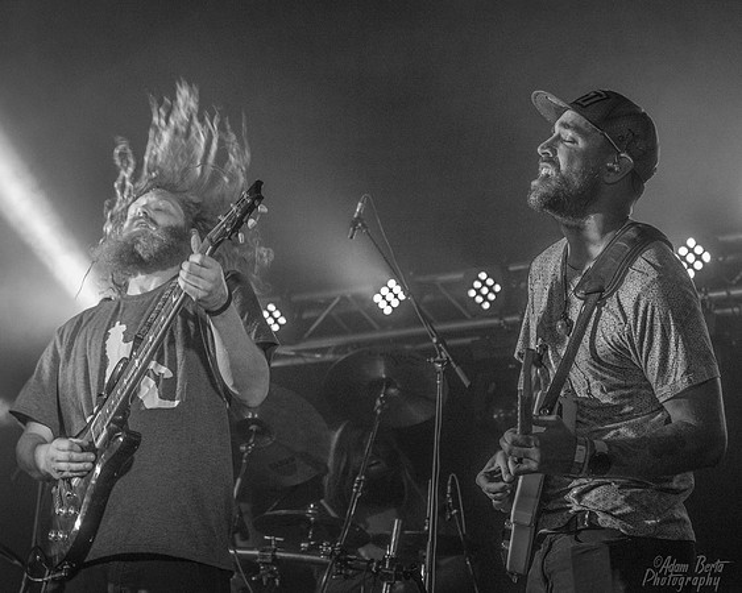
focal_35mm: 79
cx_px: 358
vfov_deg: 19.5
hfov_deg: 24.2
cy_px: 296
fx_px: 1729
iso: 6400
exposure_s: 1/160
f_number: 5.6
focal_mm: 70
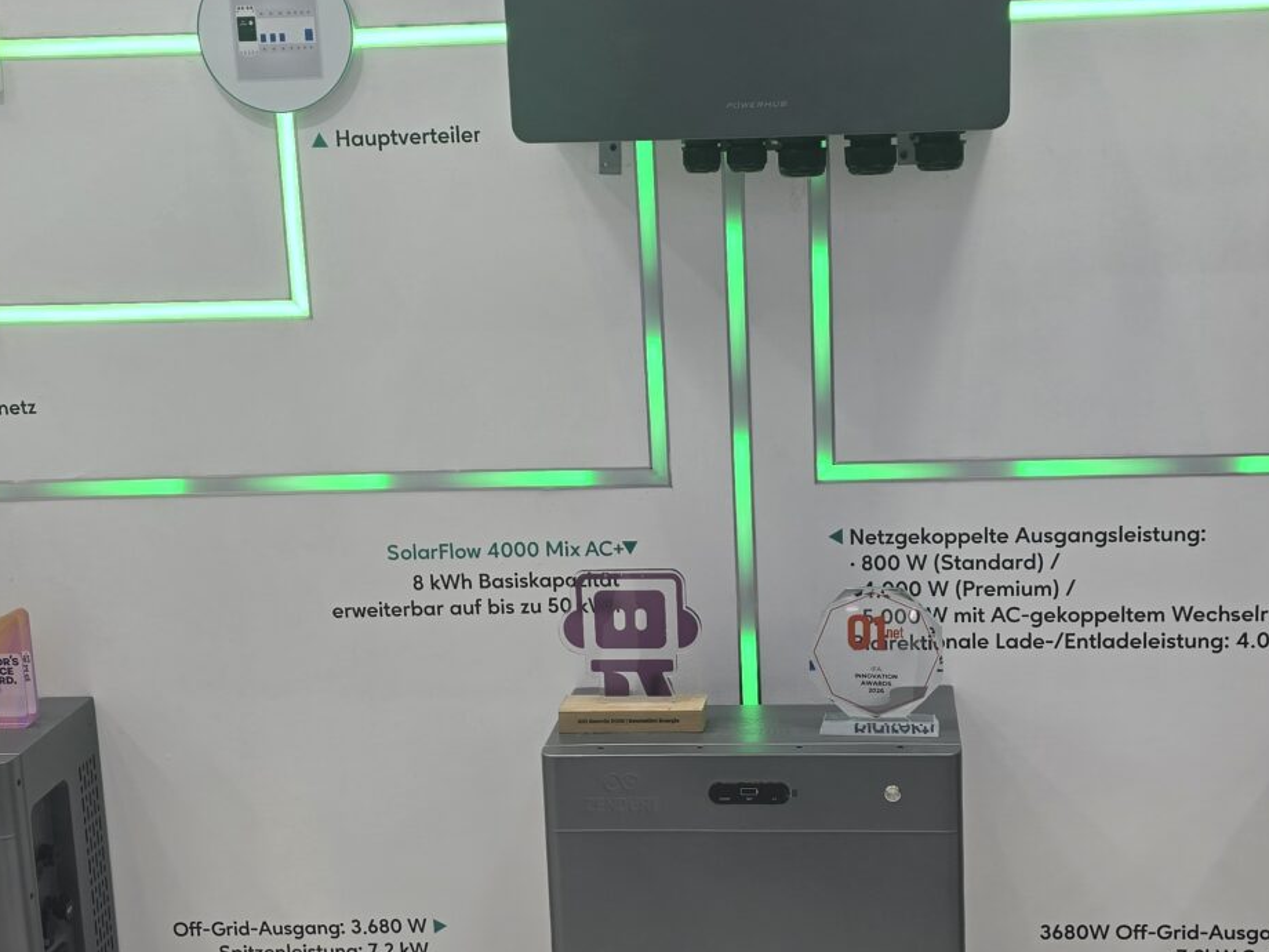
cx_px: 737
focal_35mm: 48
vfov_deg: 30.3
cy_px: 469
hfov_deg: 39.5
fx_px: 1760
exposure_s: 1/100
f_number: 1.7
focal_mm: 6.3
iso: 16
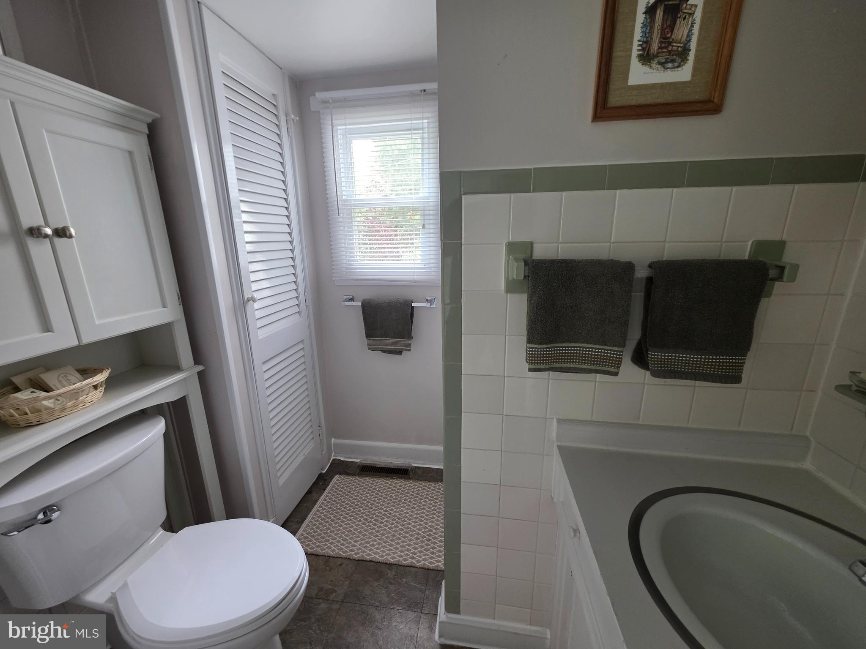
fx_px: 325
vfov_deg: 89.9
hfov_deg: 106.2
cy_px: 324
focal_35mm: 13
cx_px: 433
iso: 200
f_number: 1.9
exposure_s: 1/60
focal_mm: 2.2
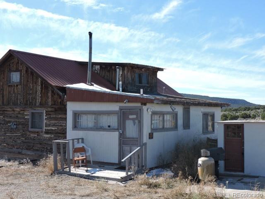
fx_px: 383
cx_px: 132
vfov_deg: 29.1
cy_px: 100
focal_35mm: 50
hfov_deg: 38.2
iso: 100
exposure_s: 1/640
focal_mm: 8.9
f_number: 3.6
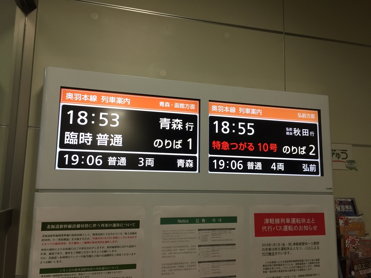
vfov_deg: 48.2
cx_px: 186
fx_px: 311
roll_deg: +0.0
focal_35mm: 29
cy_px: 139
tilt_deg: +6.7
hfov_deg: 61.7
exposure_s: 1/30
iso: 64
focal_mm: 4.15
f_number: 2.2
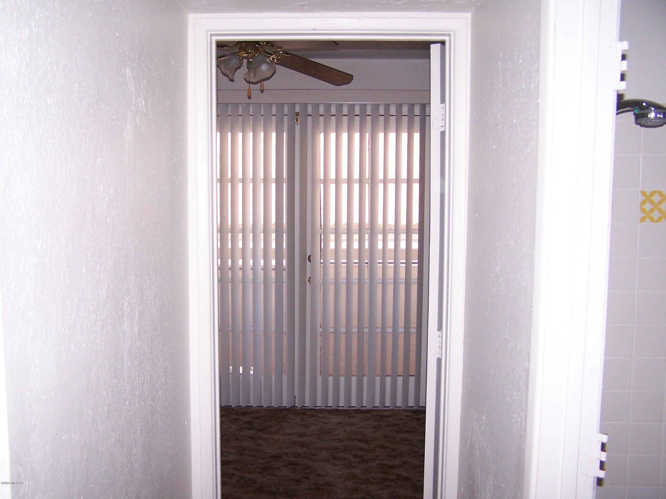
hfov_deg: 49.0
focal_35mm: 38
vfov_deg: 37.7
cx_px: 333
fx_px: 731
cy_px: 250
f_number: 2.8
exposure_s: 1/60
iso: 140
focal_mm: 6.3
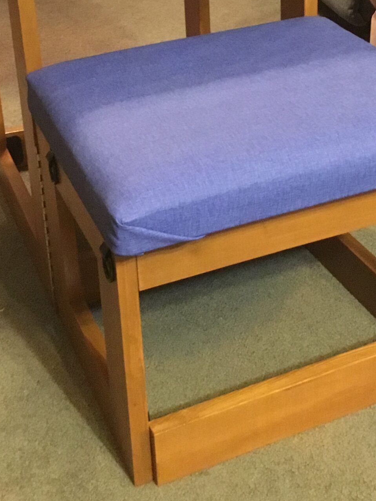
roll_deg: +3.2
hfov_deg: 23.6
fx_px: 898
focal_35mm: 62
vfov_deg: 30.1
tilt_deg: -22.5
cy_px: 67
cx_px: 182
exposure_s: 1/15
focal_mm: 3.3
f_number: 2.4
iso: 640
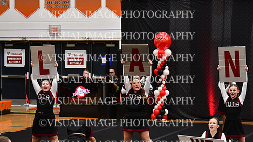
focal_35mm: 136
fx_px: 913
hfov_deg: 15.8
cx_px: 117
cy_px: 90
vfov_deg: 8.9
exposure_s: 1/800
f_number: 2.8
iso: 4000
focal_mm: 70
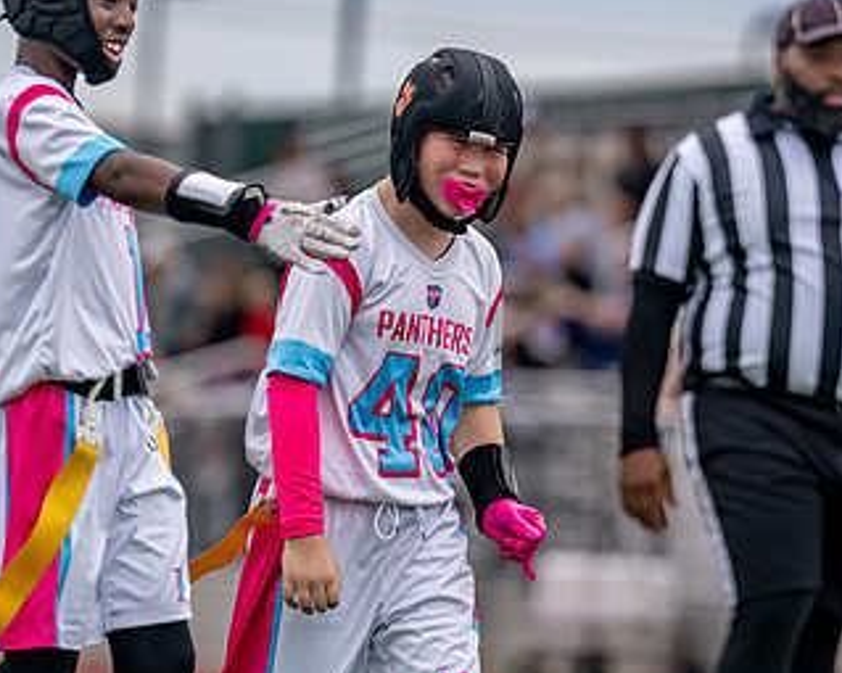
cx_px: 414
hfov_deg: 4.0
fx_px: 11908
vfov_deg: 3.2
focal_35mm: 478
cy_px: 359
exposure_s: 1/2500
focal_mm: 200
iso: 125
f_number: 2.8
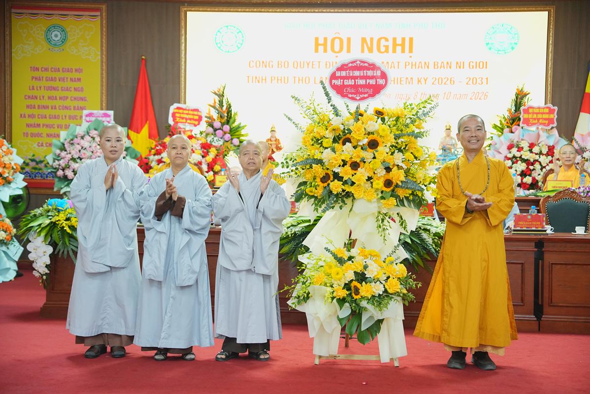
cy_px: 197
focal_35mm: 52
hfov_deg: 38.2
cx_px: 295
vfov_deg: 26.0
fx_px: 852
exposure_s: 1/125
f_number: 3.2
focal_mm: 52
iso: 4000
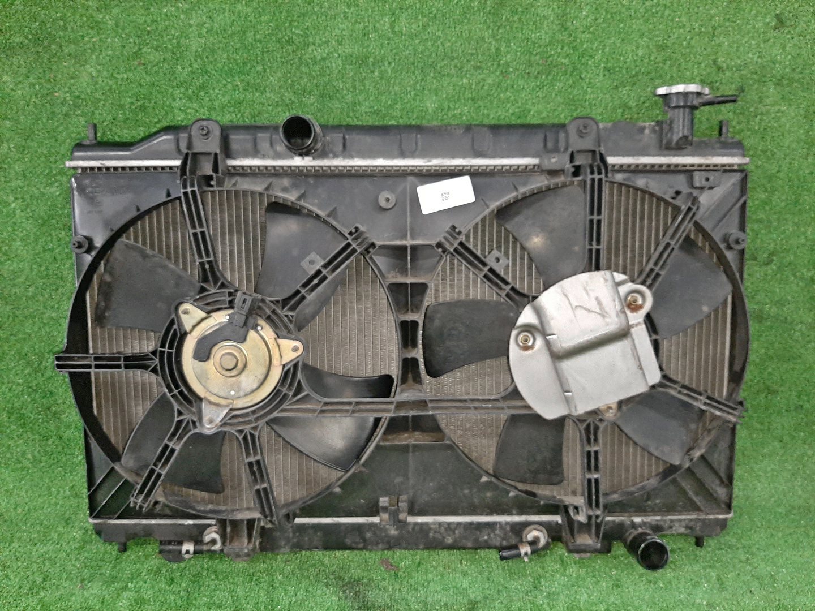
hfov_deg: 67.3
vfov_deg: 53.1
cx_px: 408
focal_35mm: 26
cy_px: 306
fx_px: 612
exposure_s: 1/25
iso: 275
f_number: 1.7
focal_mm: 3.93
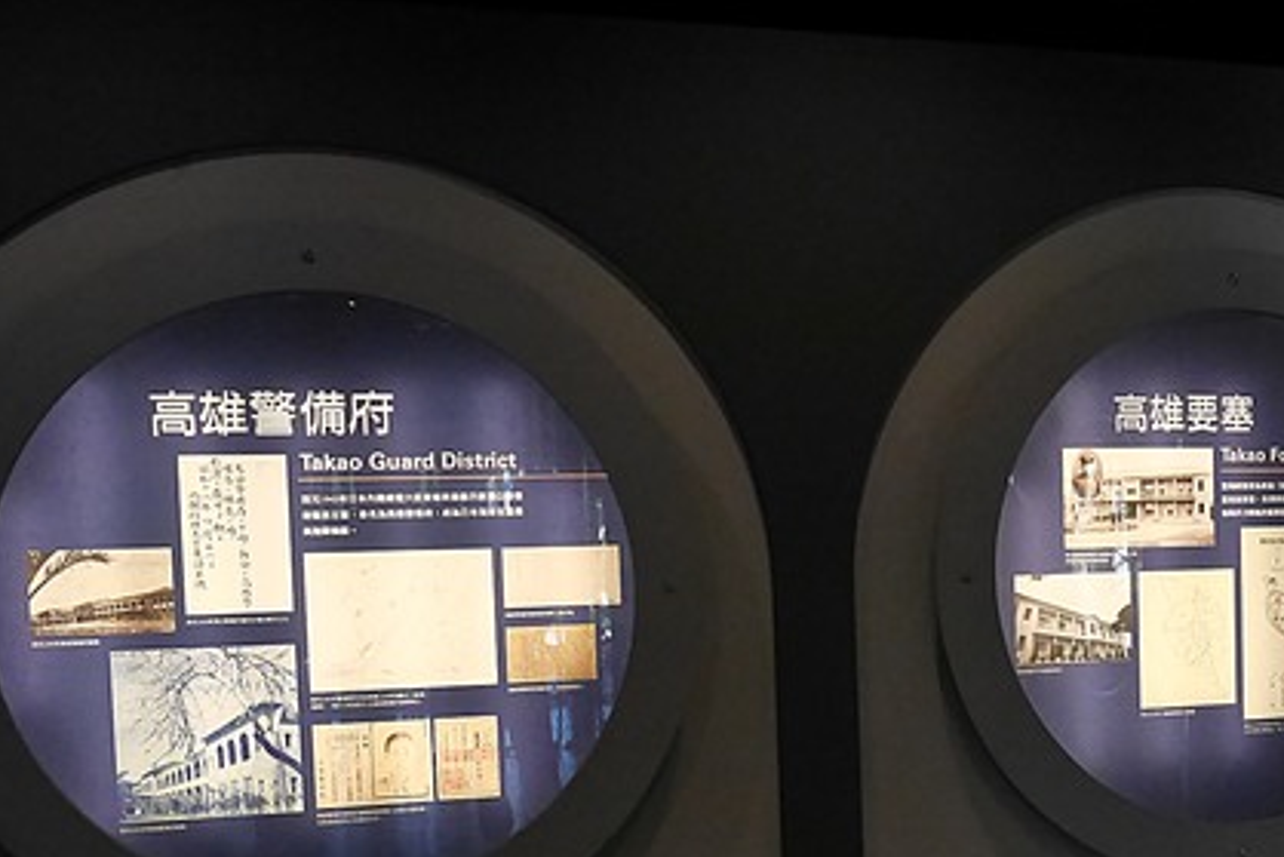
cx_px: 1020
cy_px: 637
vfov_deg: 30.7
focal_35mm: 43
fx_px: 1534
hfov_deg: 43.4
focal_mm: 12
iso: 1600
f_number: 9
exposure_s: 1/125
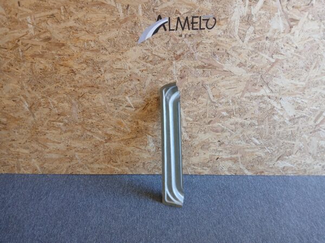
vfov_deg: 53.1
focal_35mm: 26
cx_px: 162
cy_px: 122
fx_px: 244
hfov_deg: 67.3
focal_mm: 3.98
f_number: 1.8
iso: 200
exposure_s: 1/50
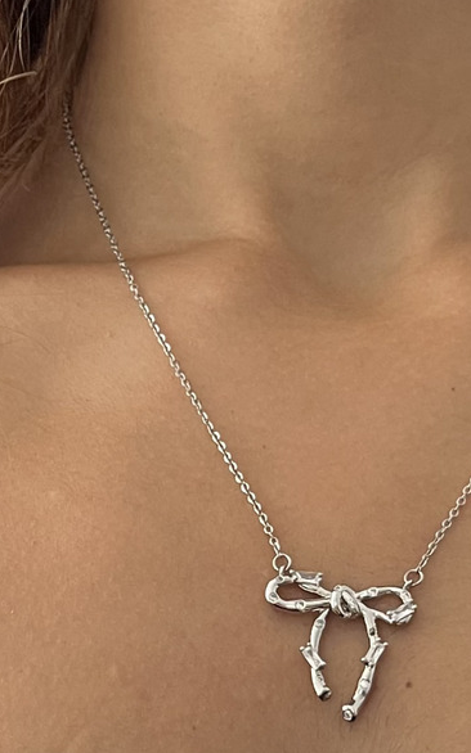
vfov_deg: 40.8
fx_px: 966
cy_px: 609
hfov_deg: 27.1
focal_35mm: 47
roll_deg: -4.3
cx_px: 341
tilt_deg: -1.4
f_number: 1.6
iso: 160
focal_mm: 5.1
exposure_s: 1/60
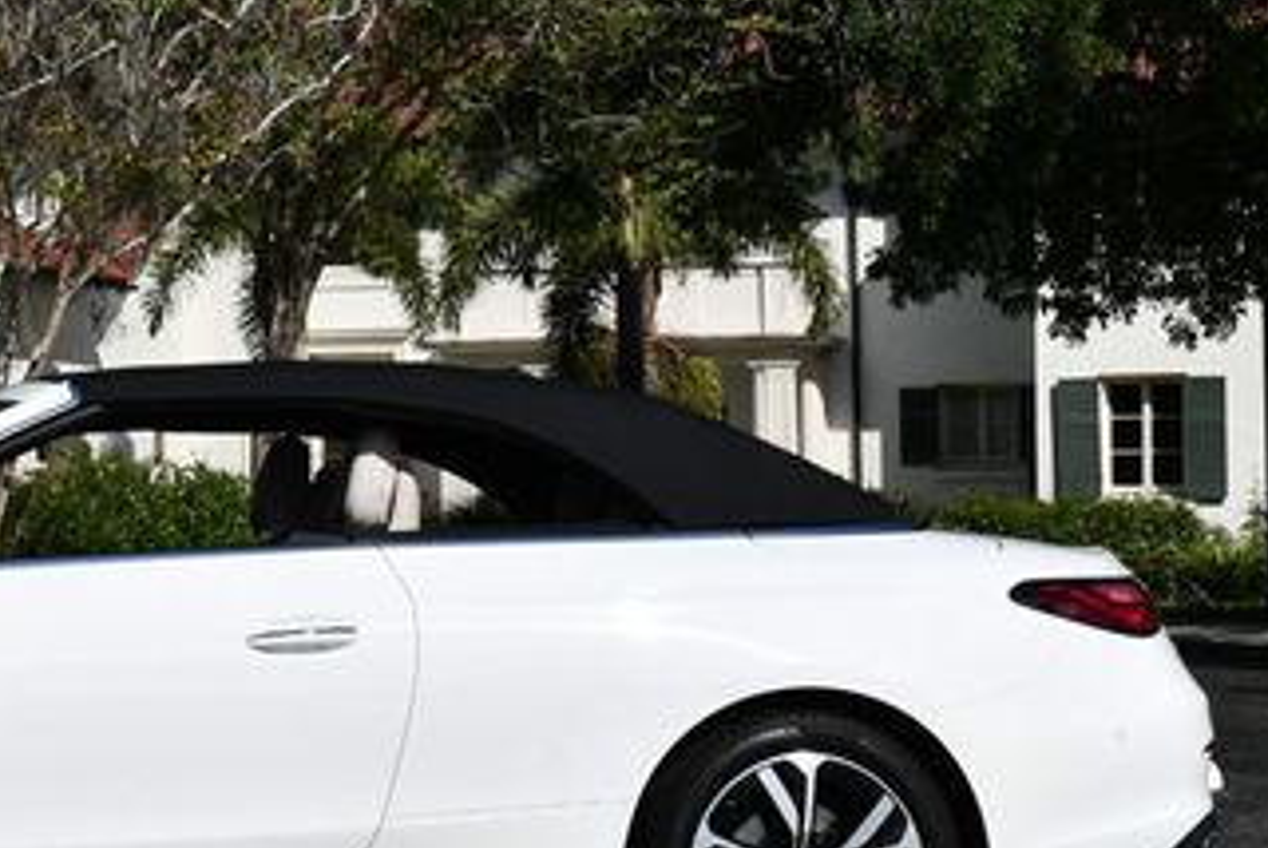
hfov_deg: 16.8
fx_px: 4230
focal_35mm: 120
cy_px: 317
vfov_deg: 11.4
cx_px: 151
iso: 100
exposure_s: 1/320
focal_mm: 30
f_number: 9
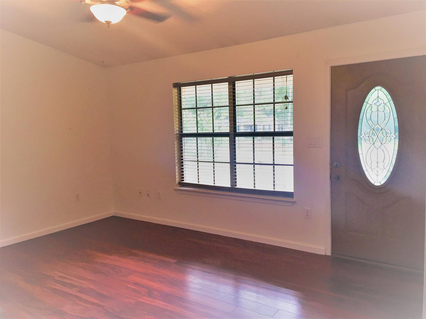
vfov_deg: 48.2
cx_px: 213
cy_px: 160
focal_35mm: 29
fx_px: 357
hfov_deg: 61.7
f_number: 2.2
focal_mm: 4.15
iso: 64
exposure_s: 1/30
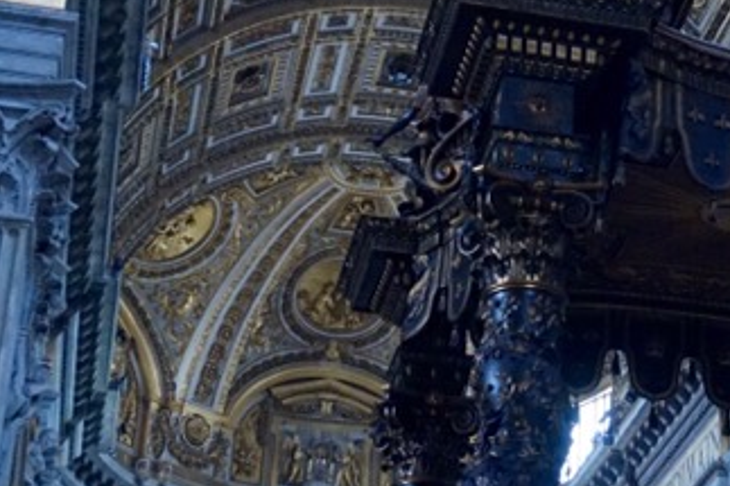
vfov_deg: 13.7
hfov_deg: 20.1
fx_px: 2027
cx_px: 608
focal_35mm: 100
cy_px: 201
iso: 3200
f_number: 4.5
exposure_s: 1/50
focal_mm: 28
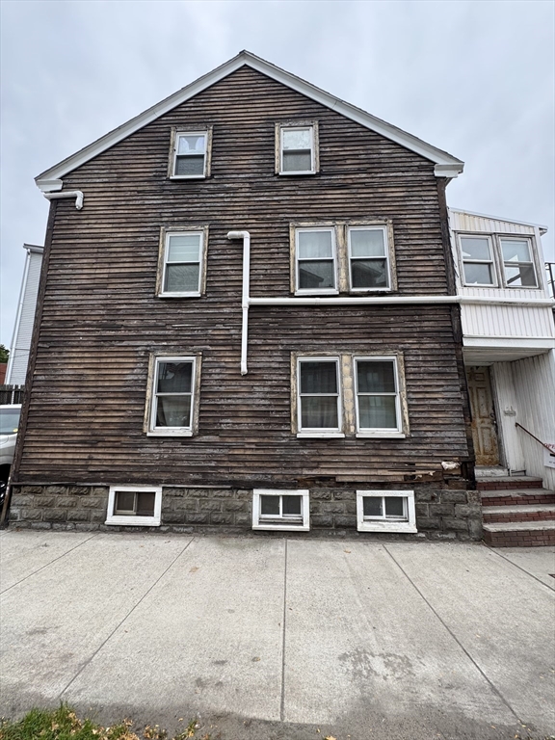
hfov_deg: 85.7
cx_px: 278
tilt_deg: +10.7
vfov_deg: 102.1
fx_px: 299
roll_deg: -0.5
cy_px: 370
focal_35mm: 14
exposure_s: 1/297
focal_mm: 2.22
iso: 40
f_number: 2.2
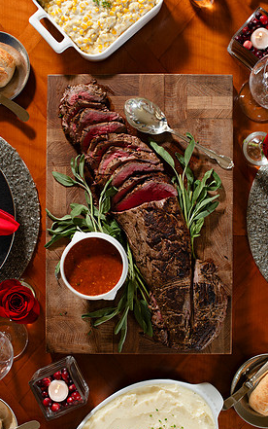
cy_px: 216
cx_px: 126
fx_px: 607
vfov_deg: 38.9
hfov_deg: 24.9
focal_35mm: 52
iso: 320
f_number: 5.6
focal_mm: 50
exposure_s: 1/100
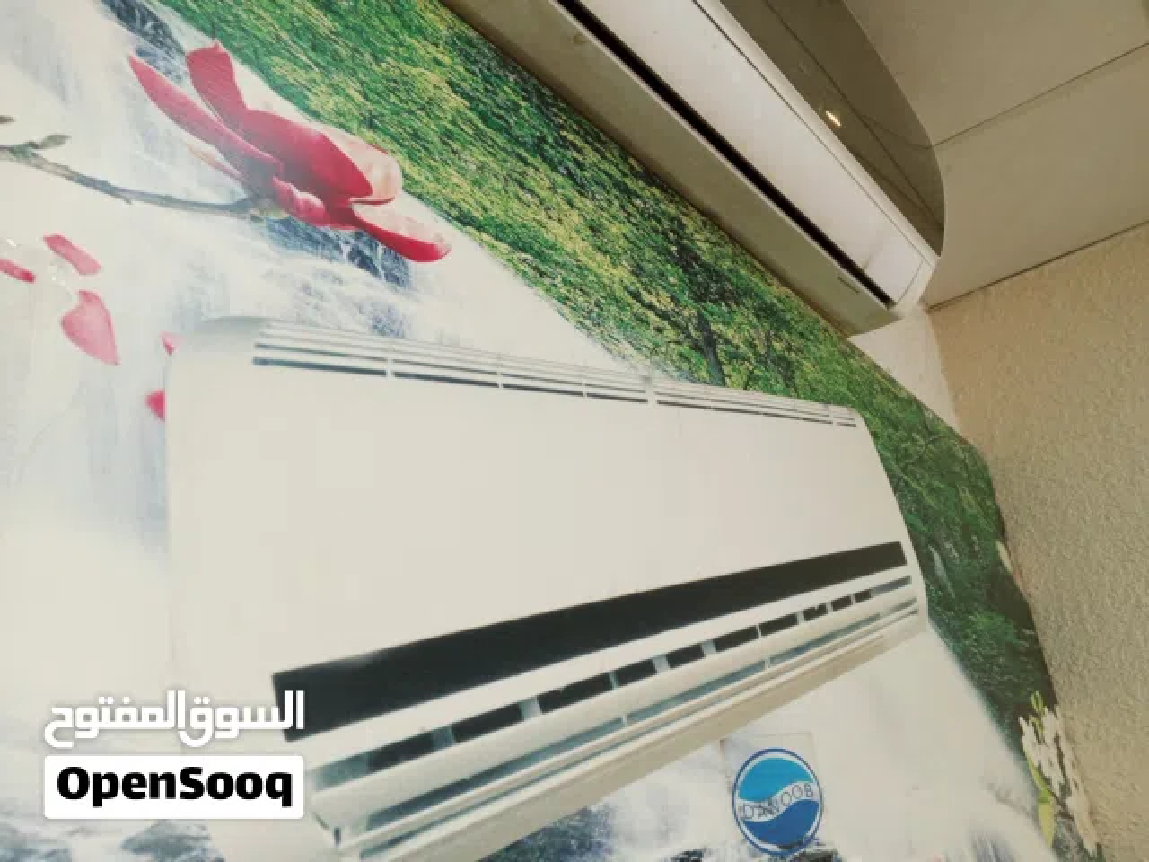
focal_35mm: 23
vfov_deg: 58.9
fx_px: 763
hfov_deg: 73.9
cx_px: 574
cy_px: 431
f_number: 1.6
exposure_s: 1/50
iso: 385
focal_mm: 4.09
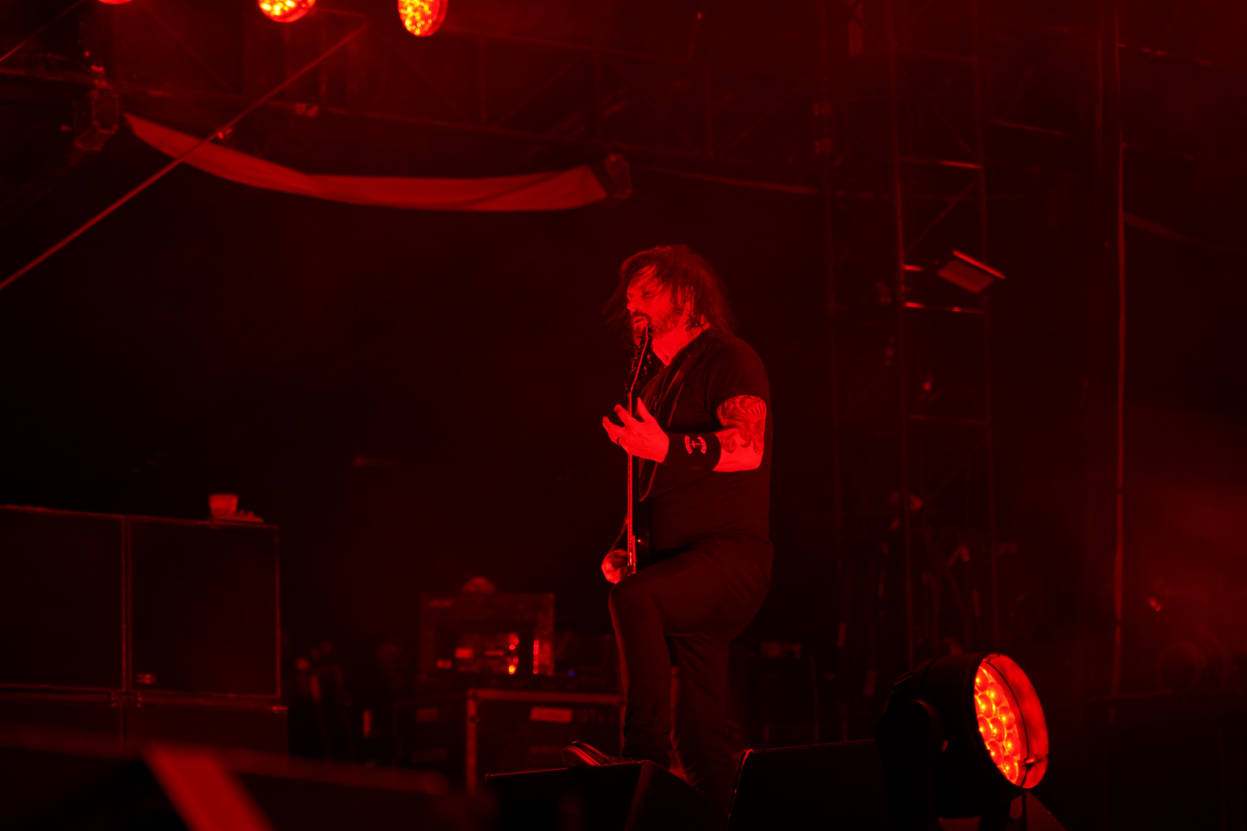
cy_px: 416
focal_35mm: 105
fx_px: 3637
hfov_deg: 19.5
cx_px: 624
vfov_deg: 13.0
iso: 500
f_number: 4
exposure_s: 1/125
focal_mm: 105
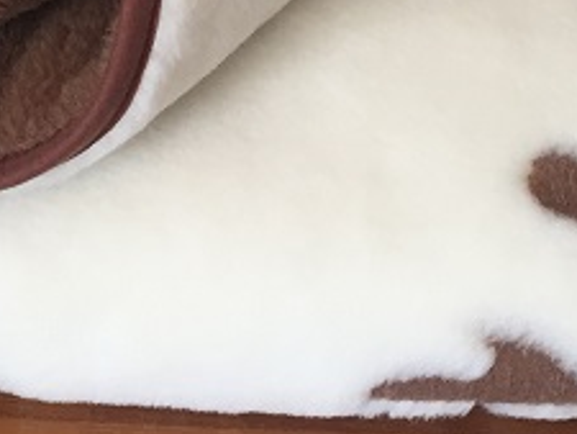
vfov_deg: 14.0
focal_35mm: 103
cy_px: -85
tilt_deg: -40.8
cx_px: 223
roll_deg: +1.7
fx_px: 1718
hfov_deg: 19.0
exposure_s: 1/30
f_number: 2.2
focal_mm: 4.15
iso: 32
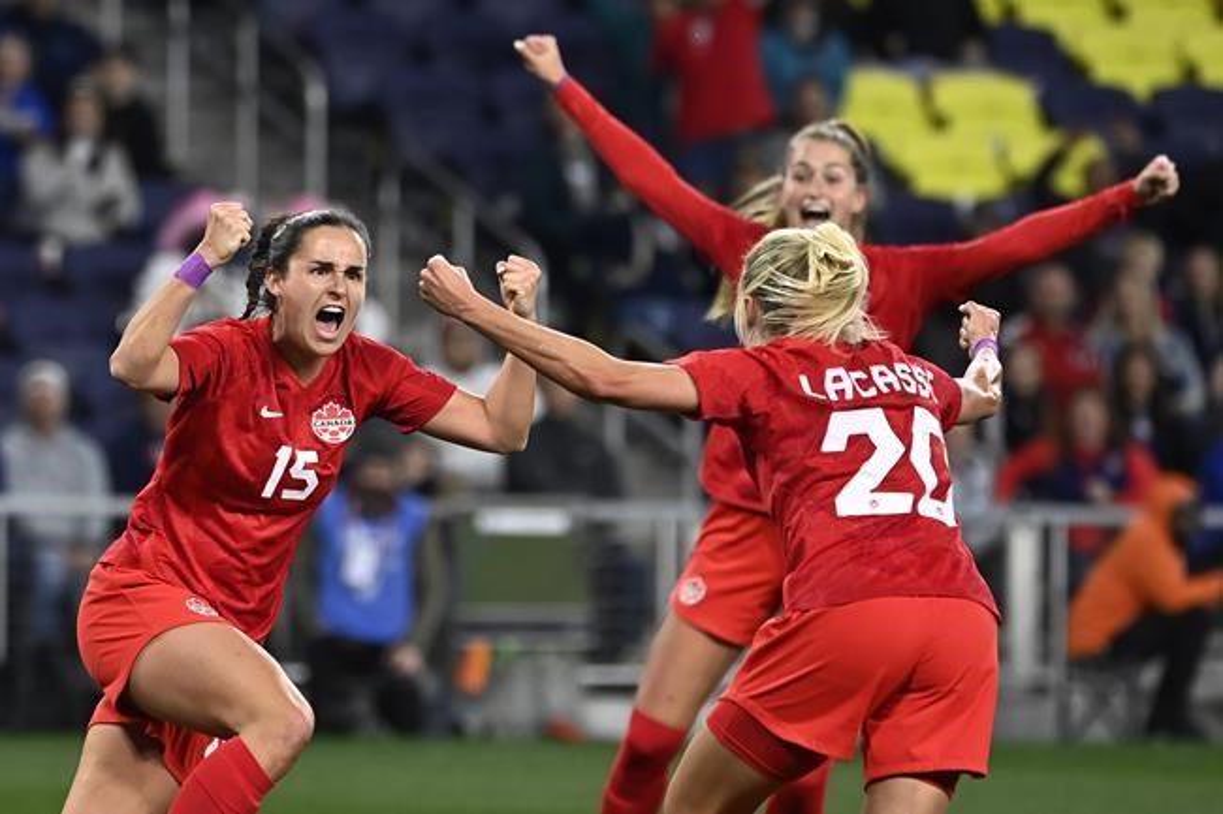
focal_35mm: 260
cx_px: 612
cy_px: 407
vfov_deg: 5.3
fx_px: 8830
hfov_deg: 7.9
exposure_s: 1/2000
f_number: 4
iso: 5000
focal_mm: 260
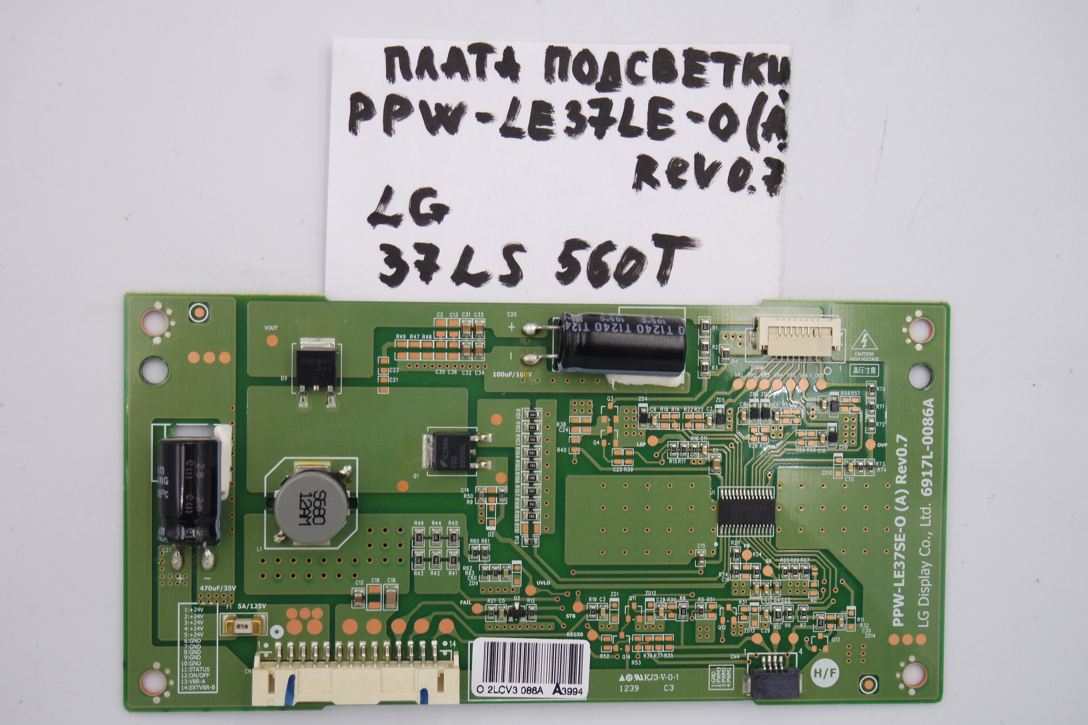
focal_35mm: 48
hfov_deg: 41.1
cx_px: 544
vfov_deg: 28.1
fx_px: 1451
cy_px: 362
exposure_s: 1/125
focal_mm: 18
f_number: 4.5
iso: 160
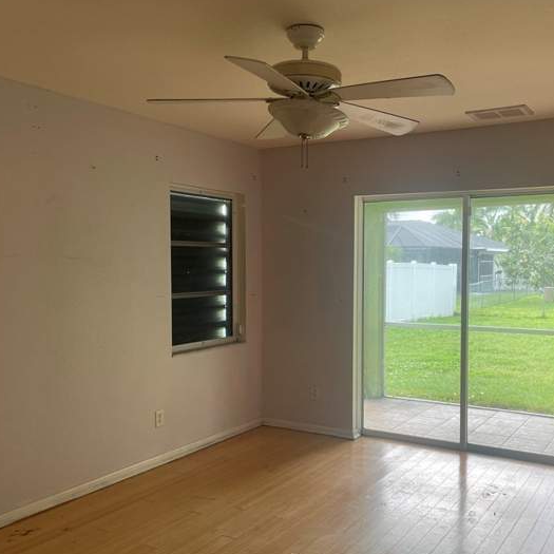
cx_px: 308
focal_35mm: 35
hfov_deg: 47.1
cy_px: 304
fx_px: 634
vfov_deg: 47.2
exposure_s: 1/121
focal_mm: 4.2
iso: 40
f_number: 1.6
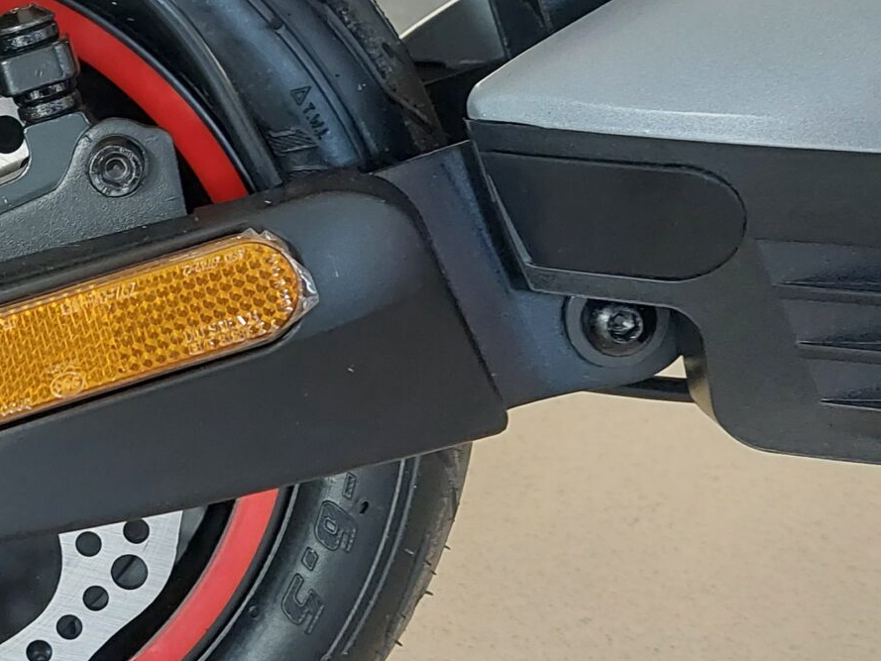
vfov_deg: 20.4
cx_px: 74
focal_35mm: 72
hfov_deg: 26.1
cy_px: 245
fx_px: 1833
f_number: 1.8
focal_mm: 5.23
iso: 400
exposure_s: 1/60
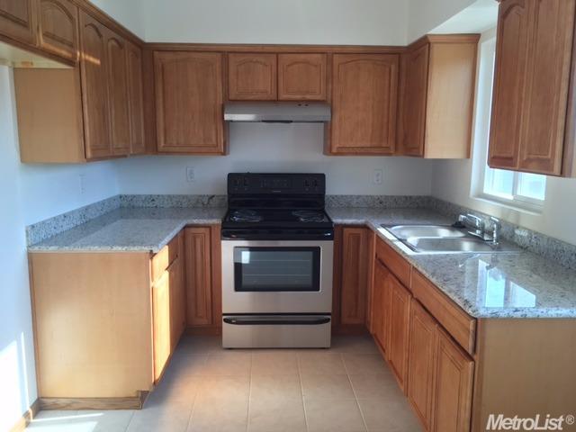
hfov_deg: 61.7
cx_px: 288
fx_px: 483
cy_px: 216
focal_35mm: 29
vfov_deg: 48.2
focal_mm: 4.15
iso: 40
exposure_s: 1/120
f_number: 2.2
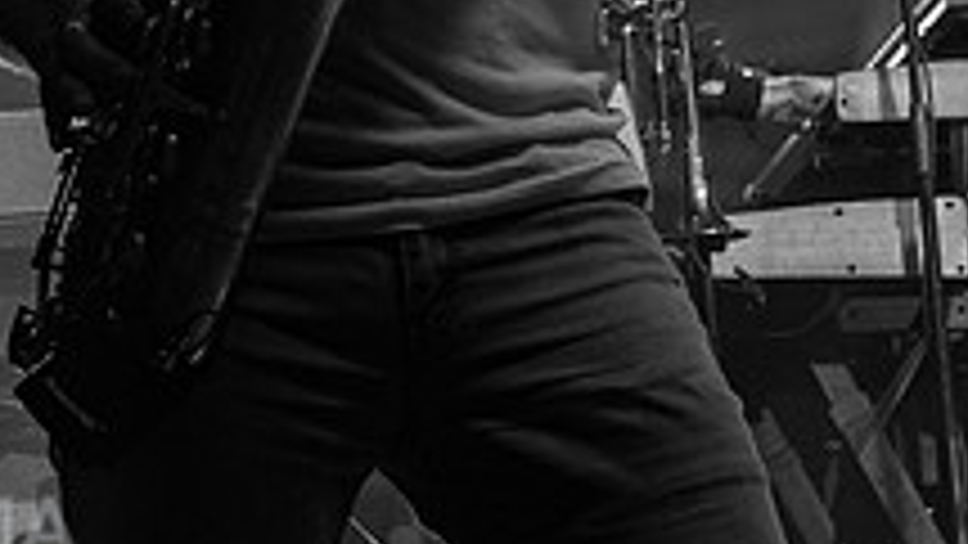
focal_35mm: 198
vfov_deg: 6.0
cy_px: -485
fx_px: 5083
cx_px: 376
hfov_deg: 10.9
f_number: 6.3
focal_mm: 52
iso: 1600
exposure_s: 1/160
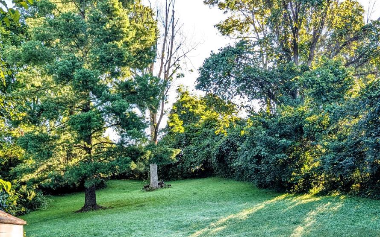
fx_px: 445
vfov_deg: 28.1
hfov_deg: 45.9
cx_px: 149
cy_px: 236
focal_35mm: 43
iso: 22
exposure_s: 1/172
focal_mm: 6.9
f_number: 1.68
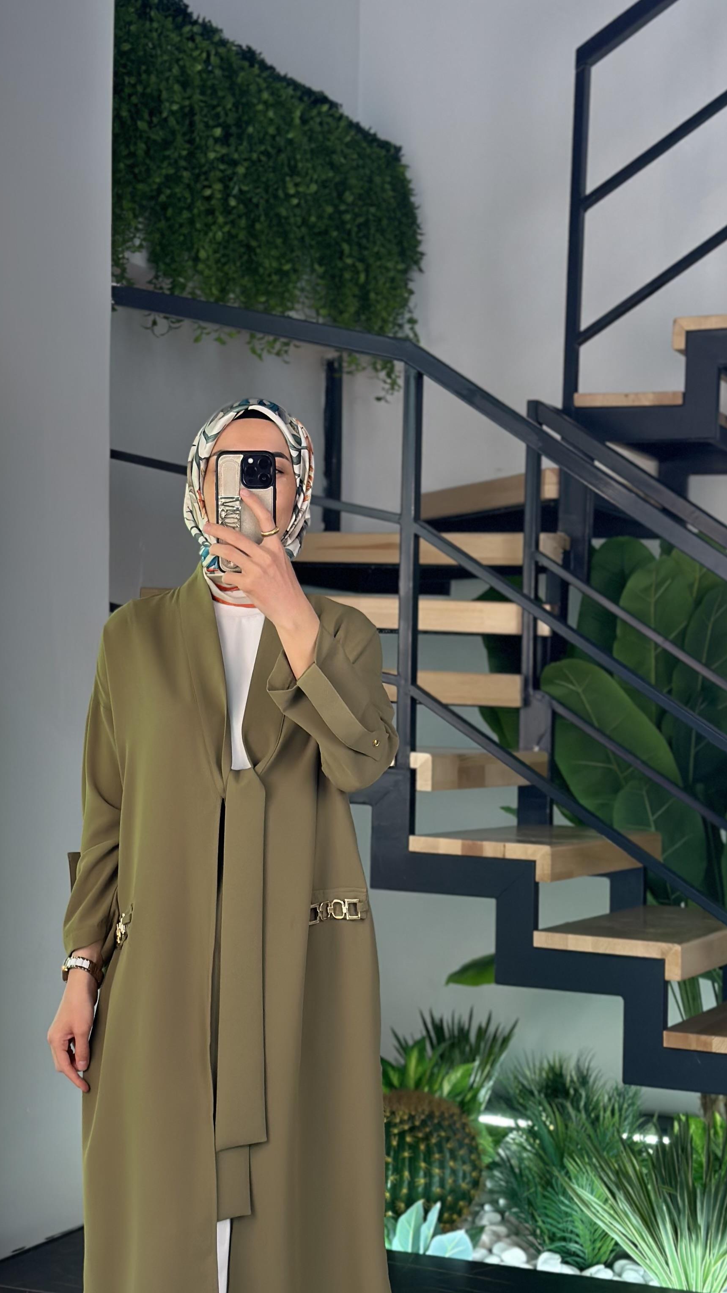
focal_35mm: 69
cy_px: 833
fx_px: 2365
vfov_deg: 30.4
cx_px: 230
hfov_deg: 17.4
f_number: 1.78
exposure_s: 1/141
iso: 80
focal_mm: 6.86
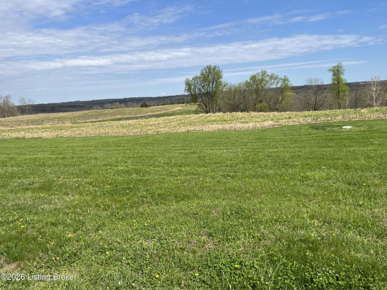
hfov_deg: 67.3
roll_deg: +3.5
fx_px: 291
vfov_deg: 53.0
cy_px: 145
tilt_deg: -10.9
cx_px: 194
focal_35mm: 26
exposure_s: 1/4149
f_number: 1.6
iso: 50
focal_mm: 5.1
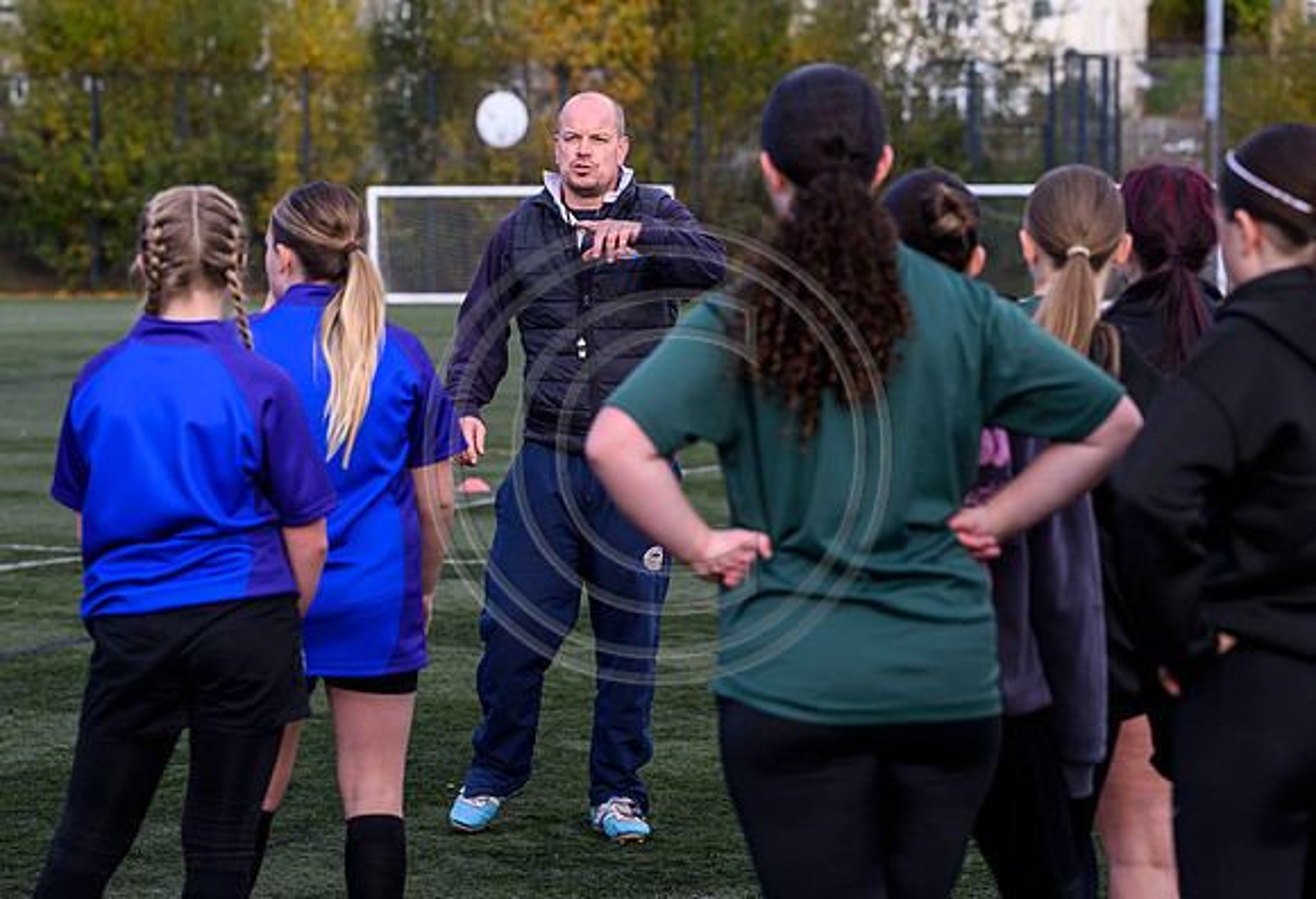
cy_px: 400
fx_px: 4317
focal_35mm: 117
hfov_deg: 17.3
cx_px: 569
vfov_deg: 11.9
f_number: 4.5
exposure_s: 1/1000
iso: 500
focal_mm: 104
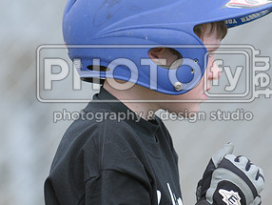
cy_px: 81
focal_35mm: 730
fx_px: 5741
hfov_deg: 2.7
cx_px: 150
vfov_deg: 2.0
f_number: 4
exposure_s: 1/800
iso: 400
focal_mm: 250
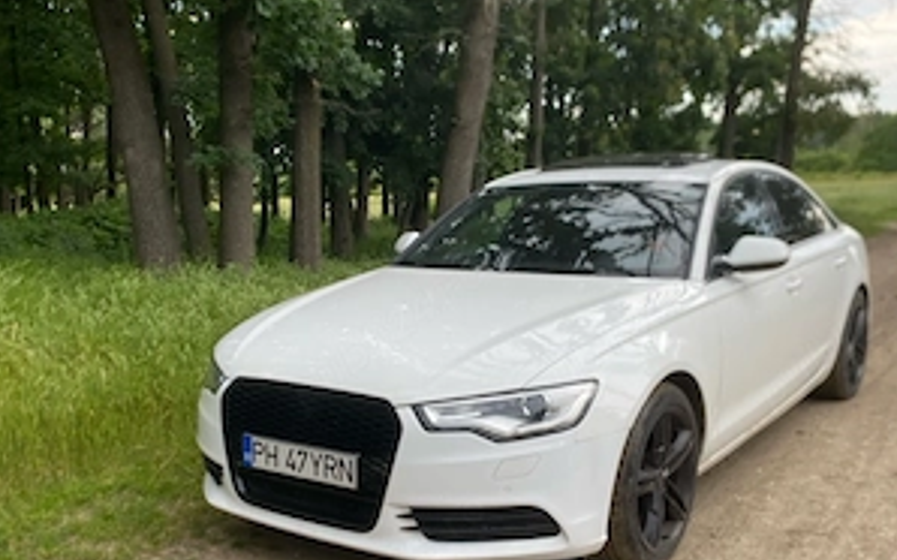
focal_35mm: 37
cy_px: 370
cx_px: 448
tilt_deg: -11.1
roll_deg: +4.3
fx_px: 904
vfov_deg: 34.1
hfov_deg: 52.8
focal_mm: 4.25
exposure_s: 1/178
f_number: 1.8
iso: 32
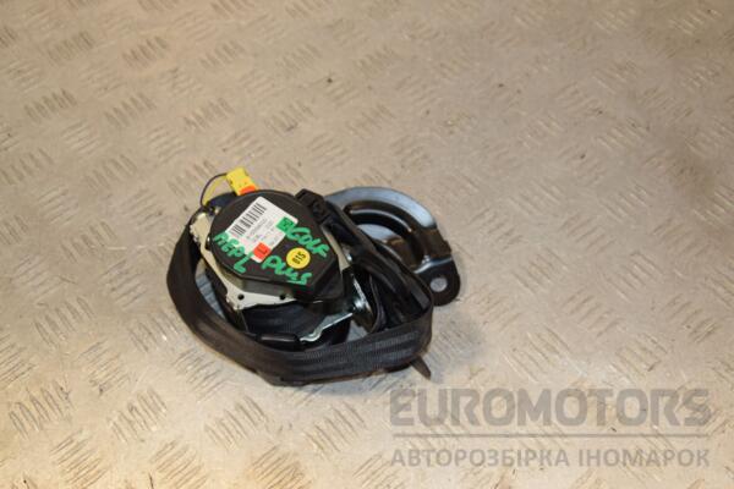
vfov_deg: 29.9
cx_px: 367
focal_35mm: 45
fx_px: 917
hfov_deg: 43.6
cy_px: 244
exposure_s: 1/200
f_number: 6.3
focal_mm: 30
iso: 800
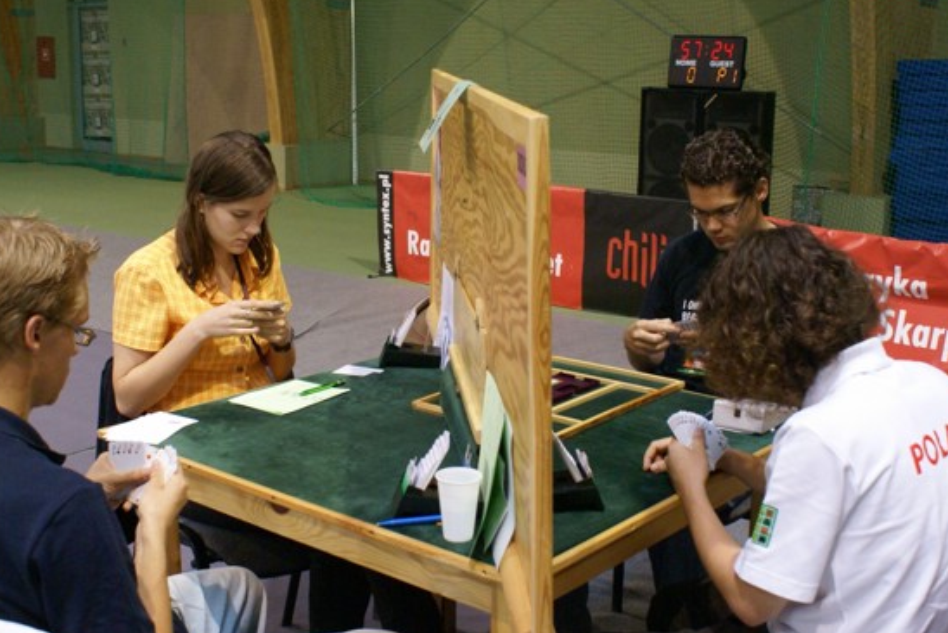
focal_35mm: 46
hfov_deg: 42.7
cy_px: 310
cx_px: 472
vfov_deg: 29.3
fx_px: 1212
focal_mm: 24
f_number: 5.6
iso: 800
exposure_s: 1/30
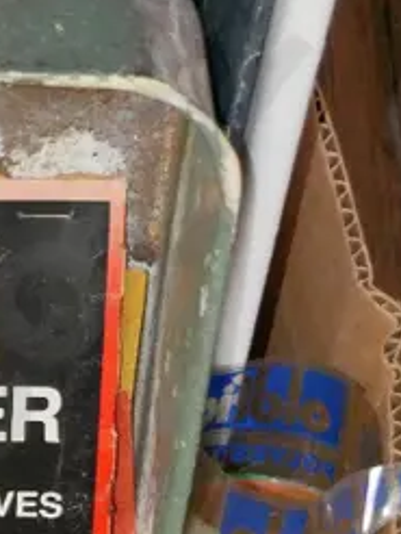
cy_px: 901
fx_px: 3593
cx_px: -402
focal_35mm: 233
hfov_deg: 6.2
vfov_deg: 8.2
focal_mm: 28
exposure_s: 1/80
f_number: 4.7
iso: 3200
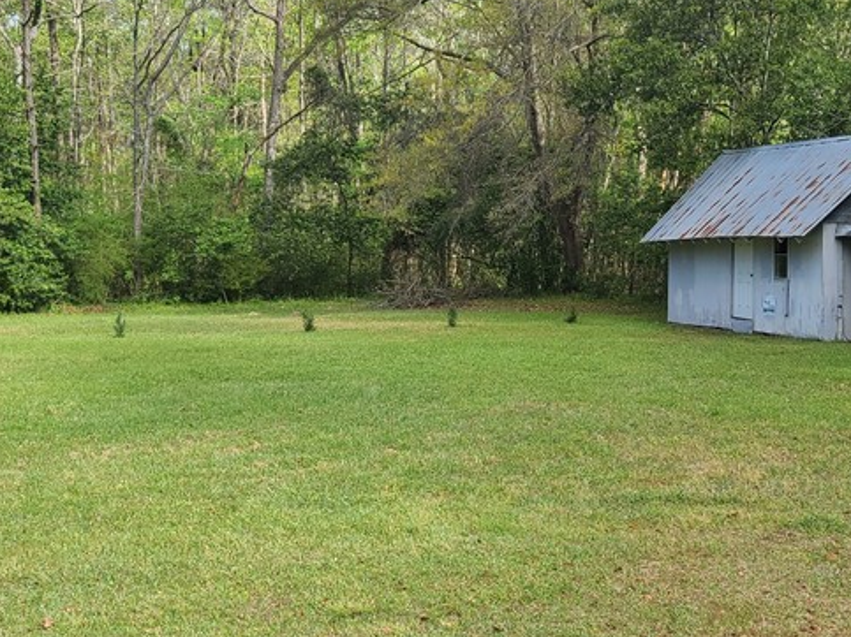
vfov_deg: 27.5
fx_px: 1303
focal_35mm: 53
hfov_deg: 35.6
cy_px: 317
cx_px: 610
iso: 16
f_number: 1.8
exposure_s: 1/279
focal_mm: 7
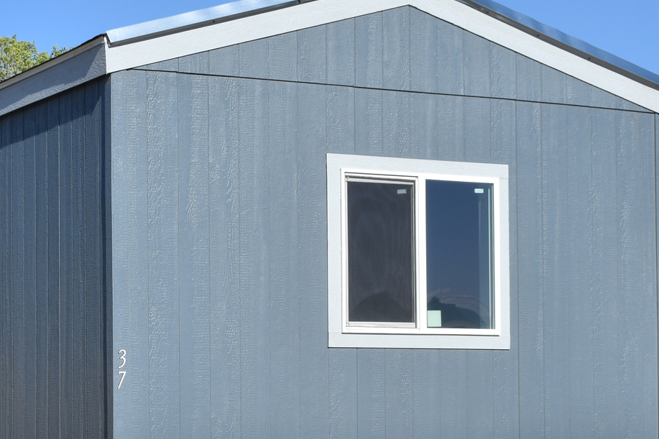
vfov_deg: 14.0
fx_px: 1777
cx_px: 105
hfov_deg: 20.7
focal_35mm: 97
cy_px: 361
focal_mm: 29
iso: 100
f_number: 9
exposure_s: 1/320
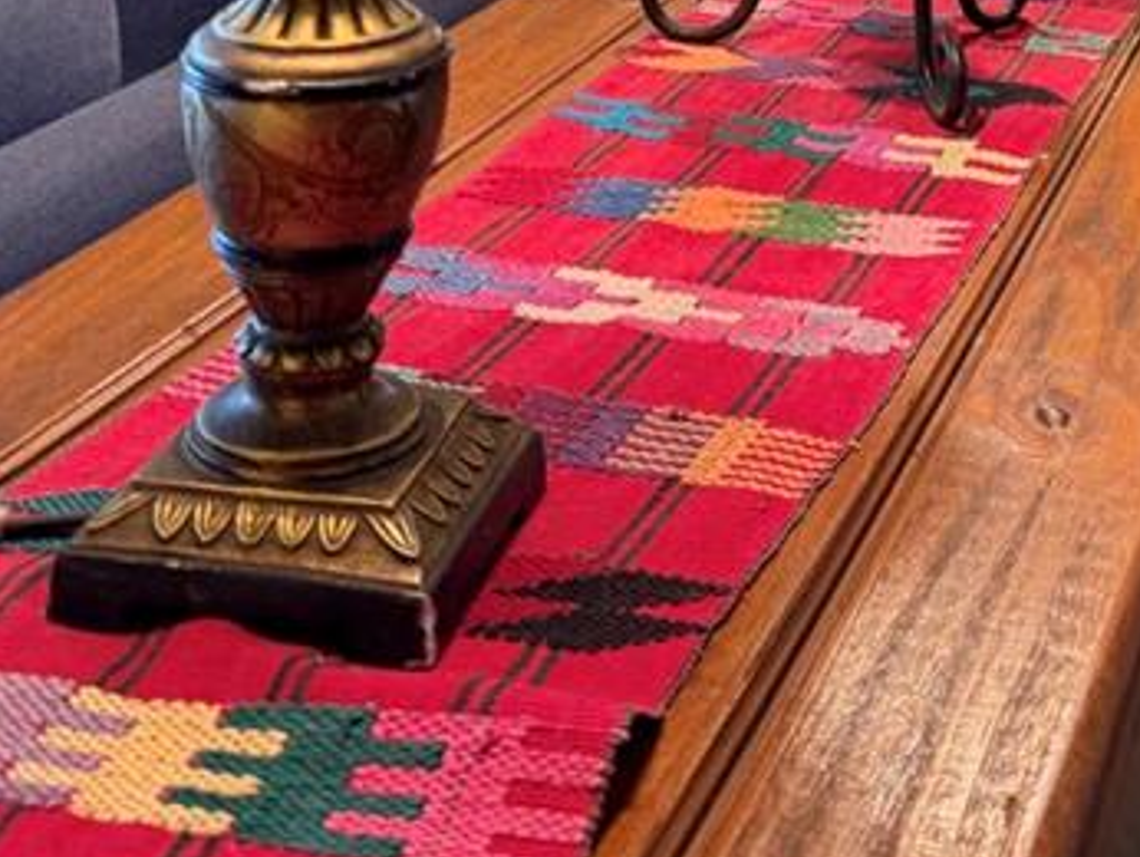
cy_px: -356
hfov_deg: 26.9
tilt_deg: -6.2
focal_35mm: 71
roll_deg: -3.5
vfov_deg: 18.7
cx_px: 890
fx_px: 2340
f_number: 1.78
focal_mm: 6.76
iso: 320
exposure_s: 1/60
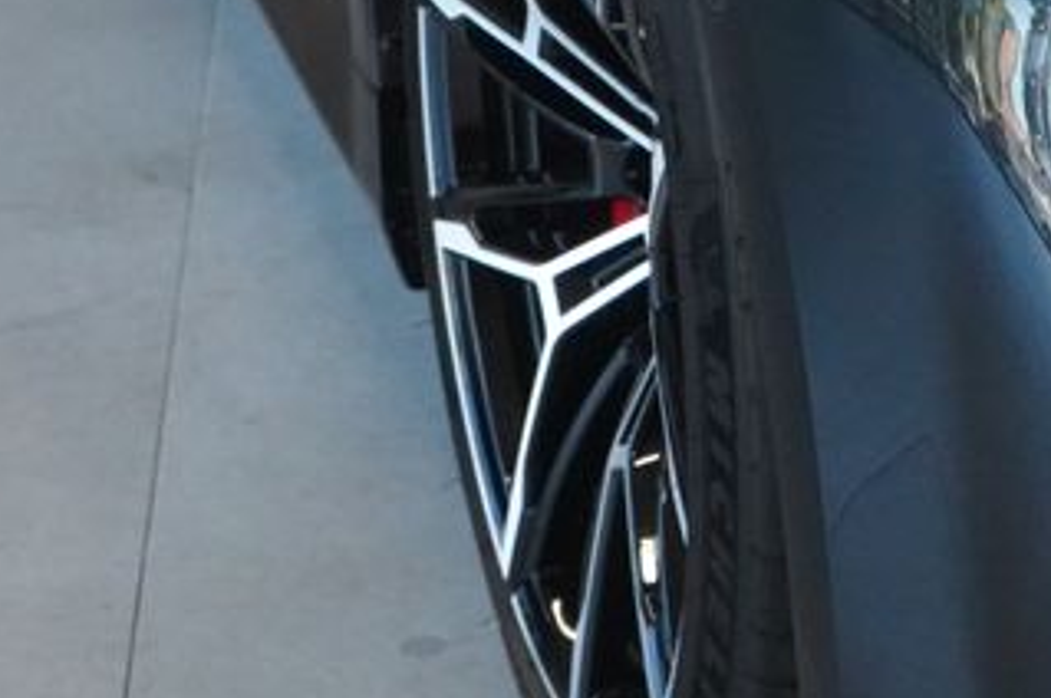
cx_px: 1371
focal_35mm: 225
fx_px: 6562
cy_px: -321
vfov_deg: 6.0
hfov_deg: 9.0
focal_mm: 70
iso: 10000
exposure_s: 1/160
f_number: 5.6
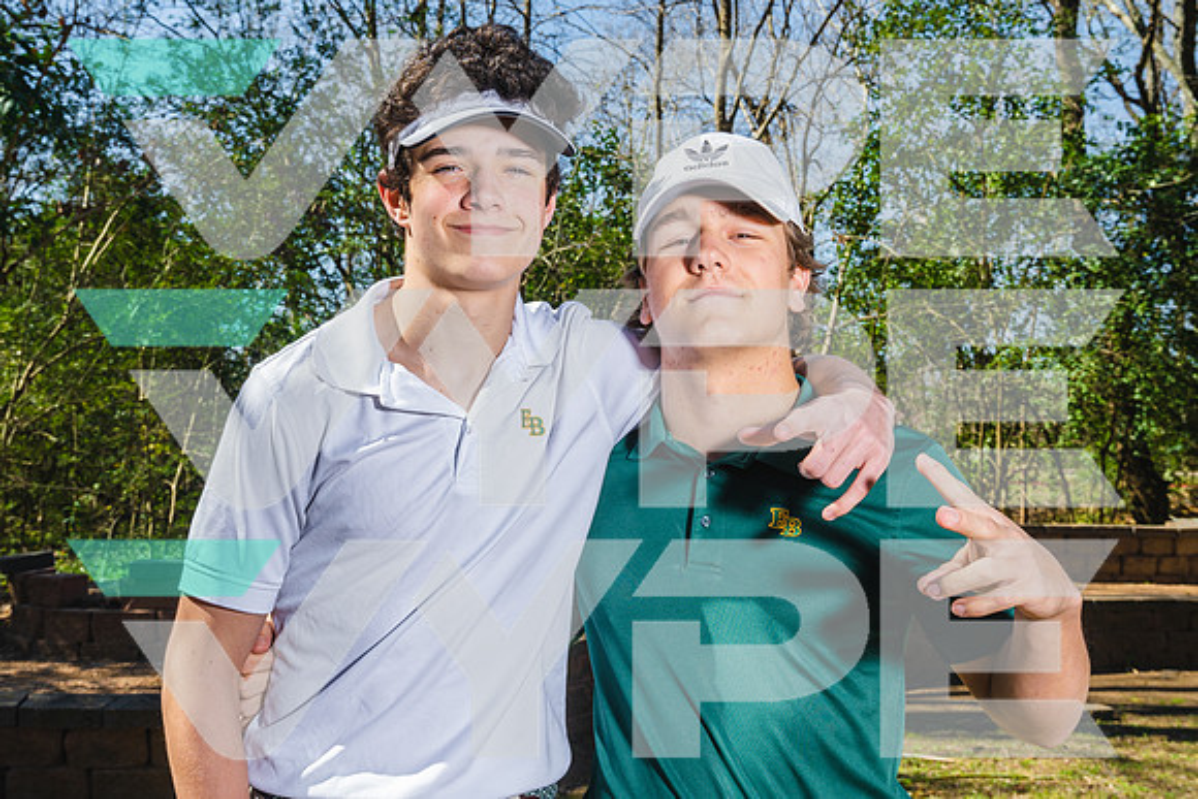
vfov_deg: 31.9
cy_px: 502
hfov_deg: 46.5
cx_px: 535
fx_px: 1392
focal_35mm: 42
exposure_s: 1/125
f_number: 9
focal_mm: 33
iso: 100
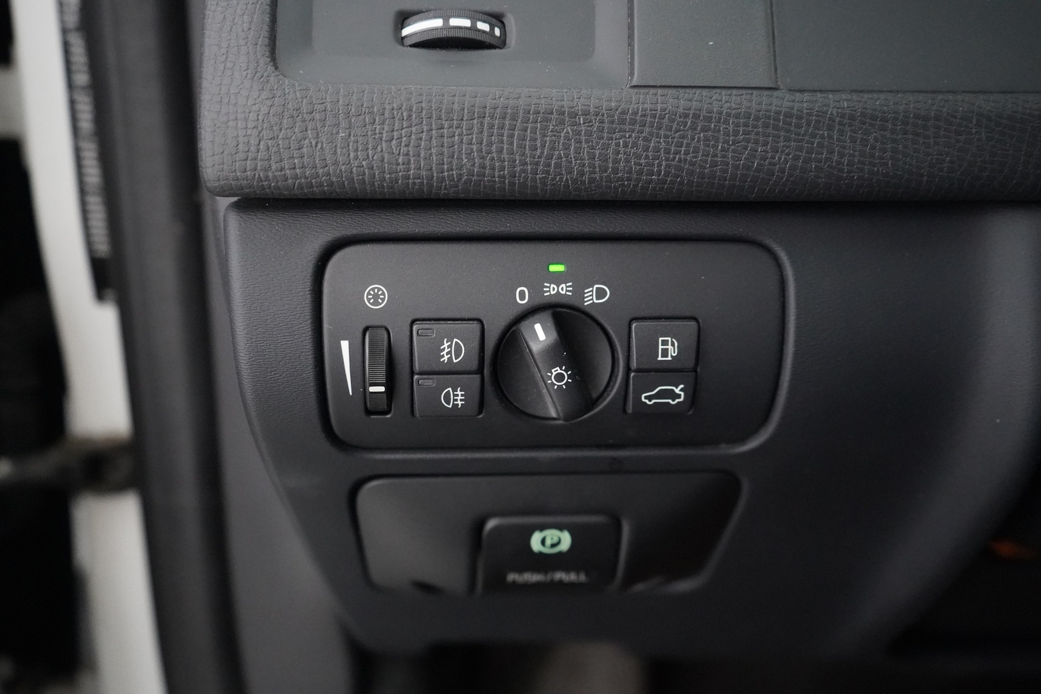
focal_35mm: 34
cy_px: 347
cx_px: 520
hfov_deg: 55.8
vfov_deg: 38.9
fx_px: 983
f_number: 4
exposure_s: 1/60
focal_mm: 34
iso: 12800
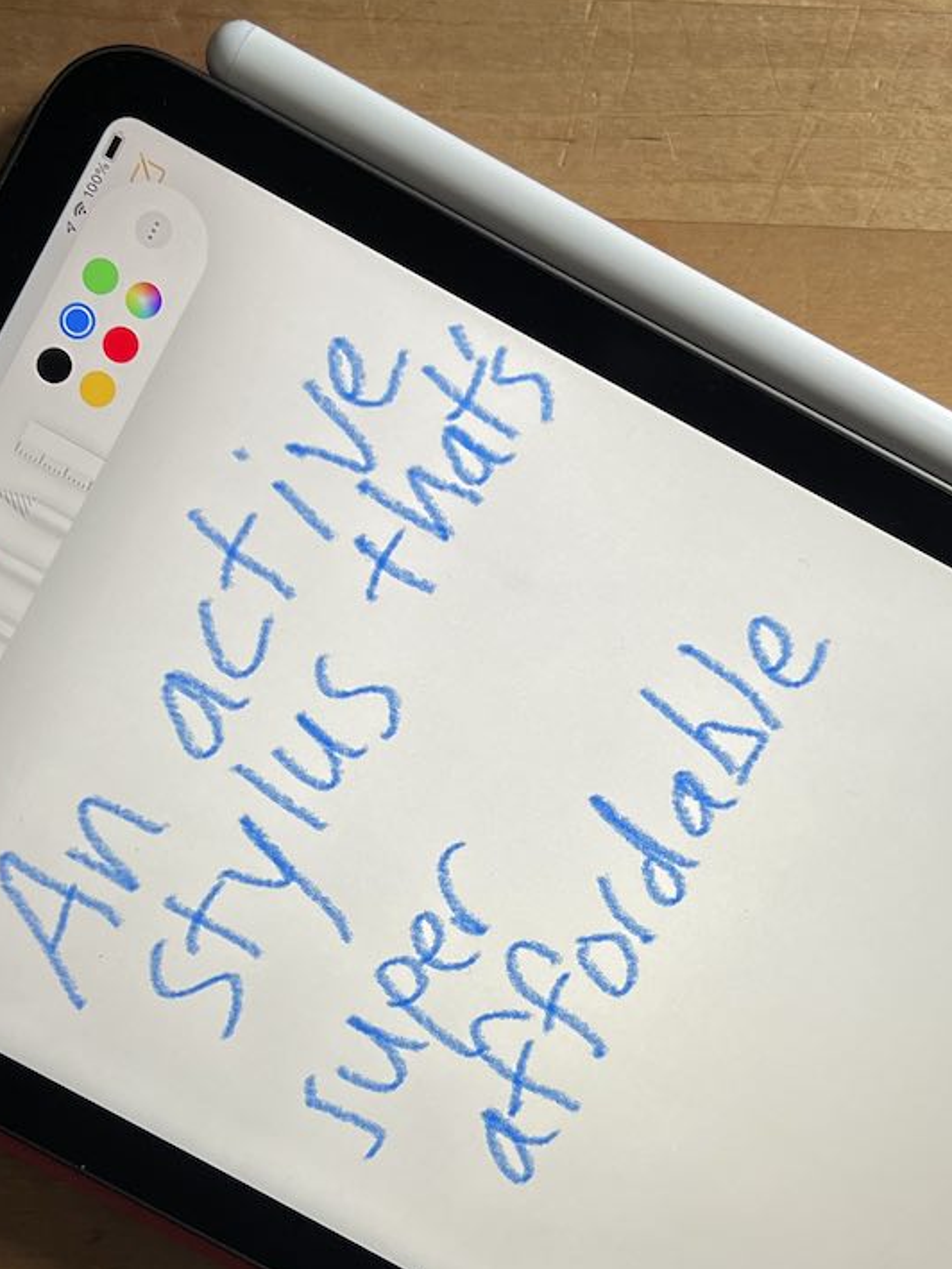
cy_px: 796
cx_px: 540
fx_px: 1613
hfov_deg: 32.8
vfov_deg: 42.6
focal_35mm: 44
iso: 125
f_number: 1.5
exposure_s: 1/121
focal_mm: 5.7
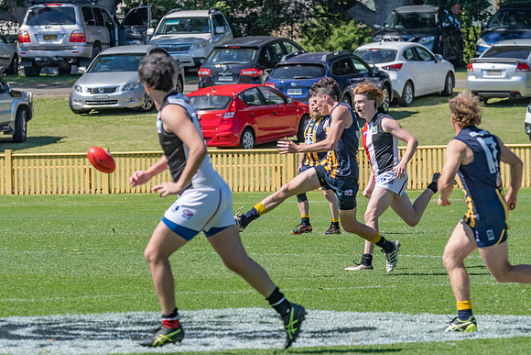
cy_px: 178
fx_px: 6639
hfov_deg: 4.6
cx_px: 266
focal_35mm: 450
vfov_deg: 3.1
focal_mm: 300
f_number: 11
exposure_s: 1/2000
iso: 800
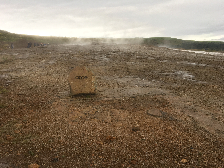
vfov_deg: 48.2
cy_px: 84
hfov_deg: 61.7
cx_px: 112
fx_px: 188
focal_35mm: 29
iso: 40
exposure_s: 1/100
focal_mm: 4.15
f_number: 2.2
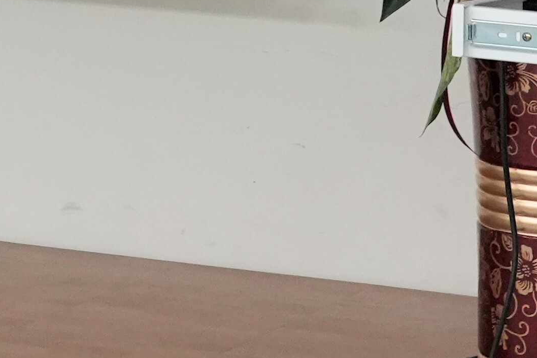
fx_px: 3655
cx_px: -75
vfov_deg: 5.4
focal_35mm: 245
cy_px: -519
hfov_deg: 8.3
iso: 3200
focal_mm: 37
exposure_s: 1/90
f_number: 5.6
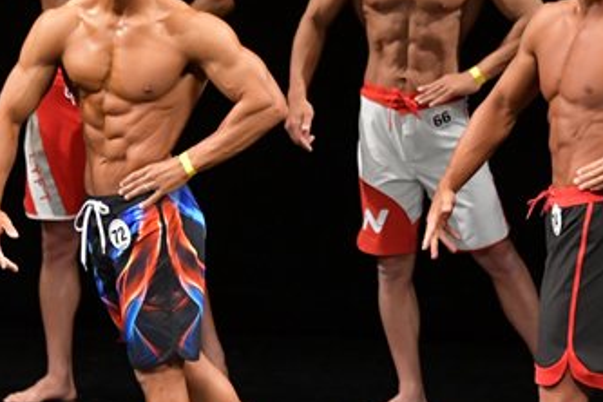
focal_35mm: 558
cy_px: 228
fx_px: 9346
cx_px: 249
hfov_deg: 3.7
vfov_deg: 2.5
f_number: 5.6
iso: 3200
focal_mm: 160
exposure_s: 1/400
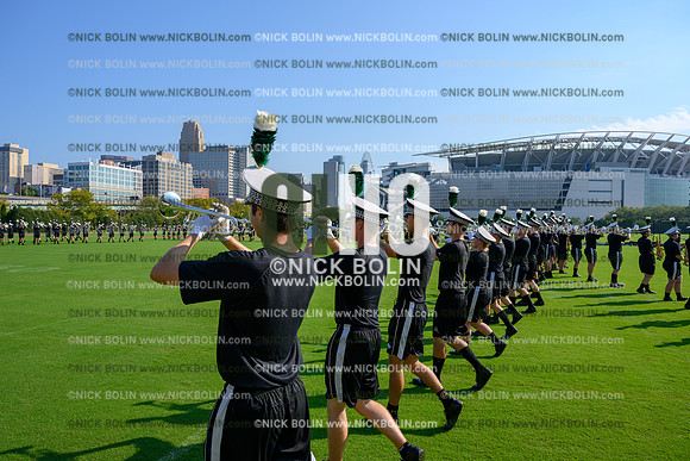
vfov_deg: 53.2
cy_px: 230
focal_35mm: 24
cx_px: 345
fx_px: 460
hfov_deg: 73.7
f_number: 7.1
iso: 80
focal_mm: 24
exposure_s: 1/400
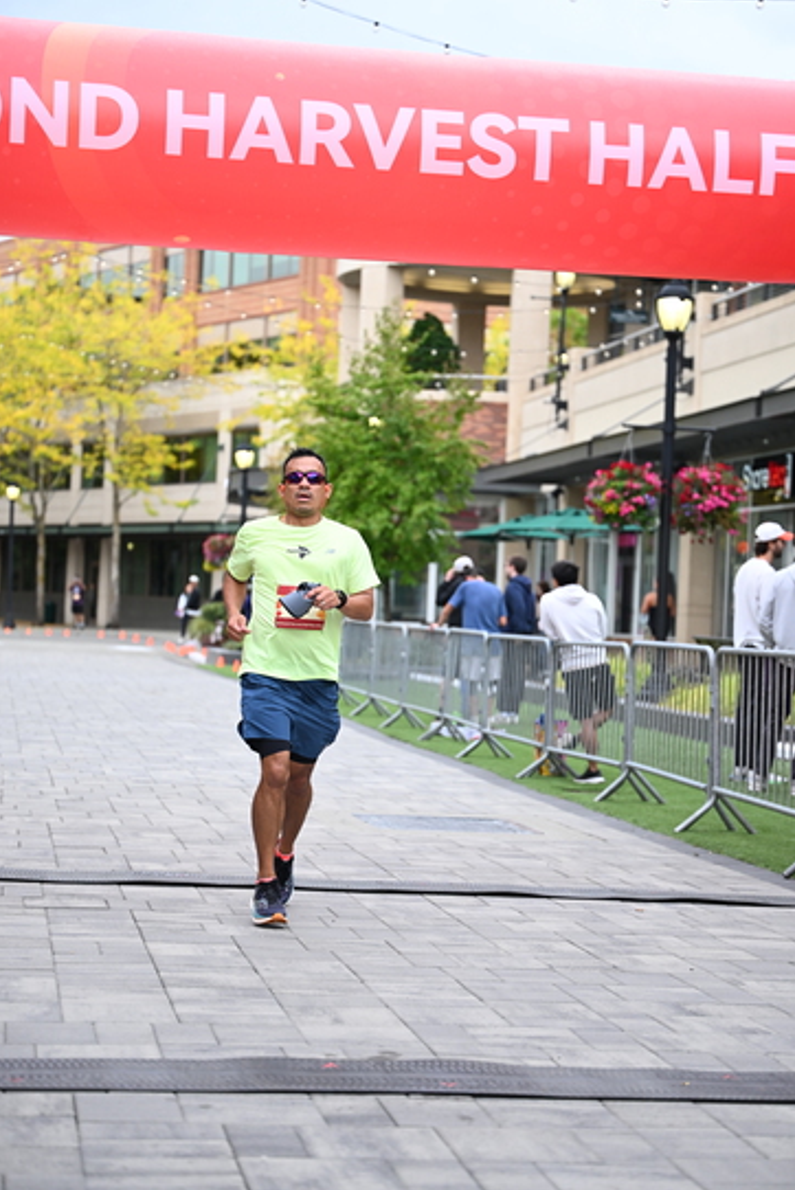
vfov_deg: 28.4
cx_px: 399
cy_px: 599
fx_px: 2349
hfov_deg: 19.2
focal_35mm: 71
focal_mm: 70
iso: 640
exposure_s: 1/1600
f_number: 2.8
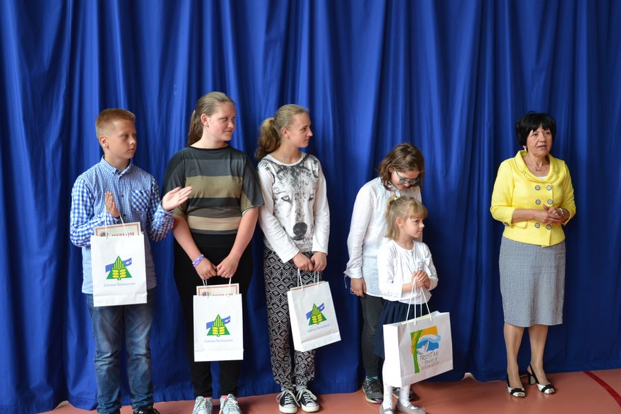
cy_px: 207
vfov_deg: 31.9
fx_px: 724
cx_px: 310
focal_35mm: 42
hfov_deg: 46.4
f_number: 4
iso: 400
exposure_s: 1/50
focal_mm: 28
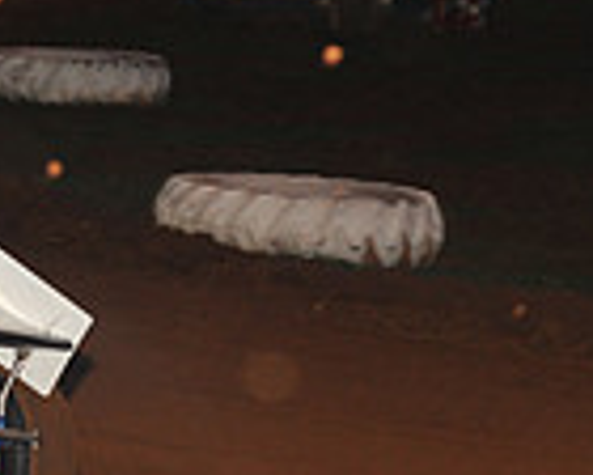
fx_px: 7634
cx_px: -563
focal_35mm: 435
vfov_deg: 3.6
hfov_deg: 4.4
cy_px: 144
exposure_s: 1/320
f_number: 7.1
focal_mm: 112
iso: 1250
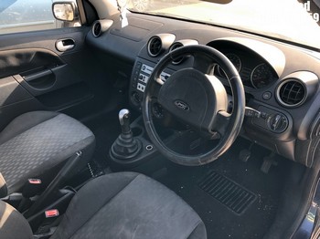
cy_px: 120
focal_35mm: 28
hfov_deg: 63.5
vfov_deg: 49.7
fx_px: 259
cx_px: 160
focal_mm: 4
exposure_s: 1/120
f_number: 1.8
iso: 40
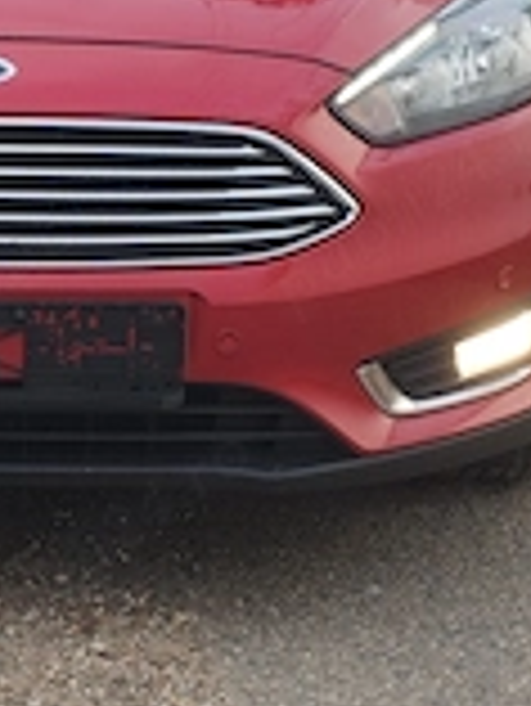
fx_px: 2655
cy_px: 274
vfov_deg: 15.1
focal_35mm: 130
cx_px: -54
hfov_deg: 11.3
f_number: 1.8
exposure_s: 1/218
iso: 100
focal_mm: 4.75
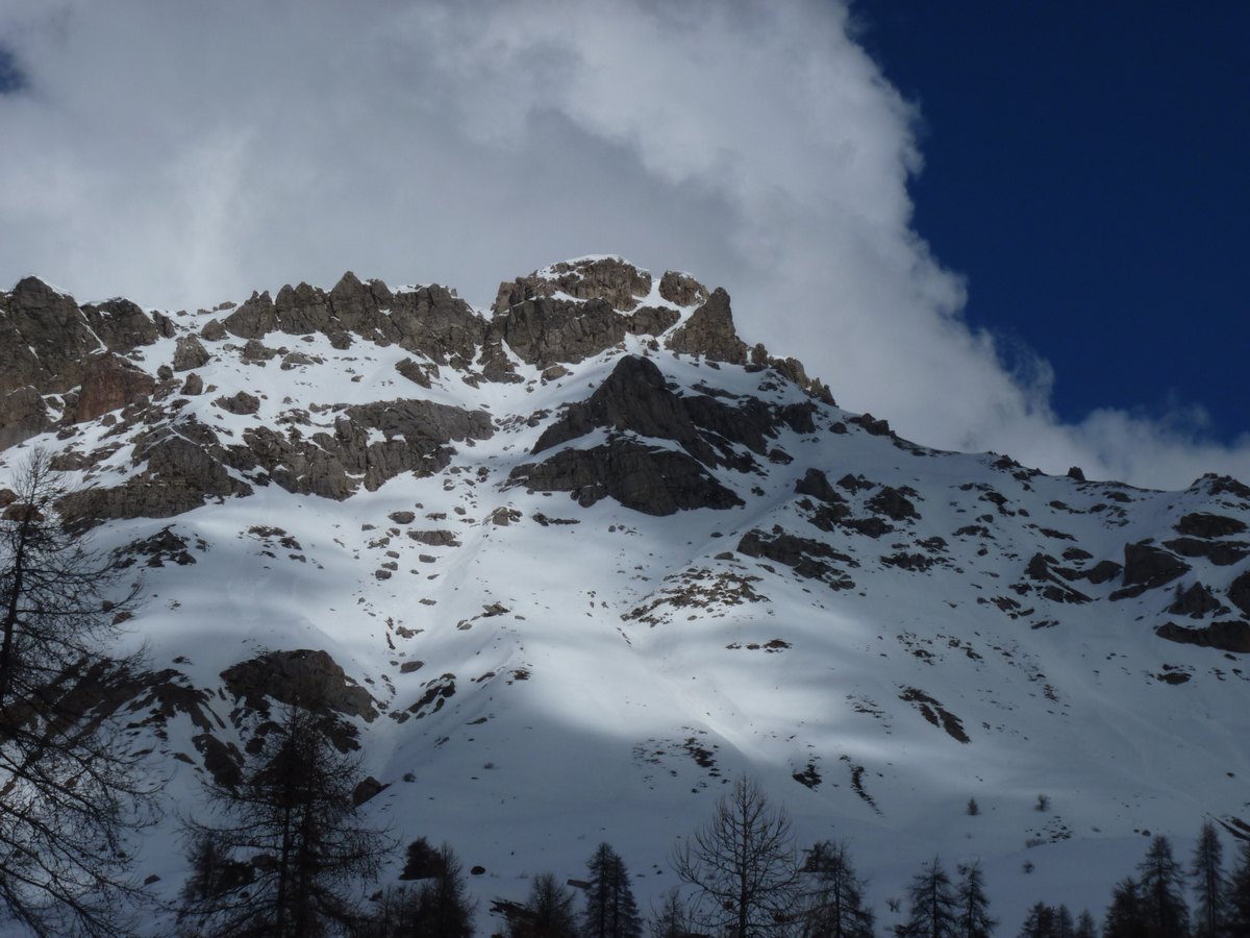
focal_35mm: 87
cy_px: 469
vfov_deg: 17.0
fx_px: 3142
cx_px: 625
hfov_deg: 22.5
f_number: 8
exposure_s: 1/800
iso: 80
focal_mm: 15.5
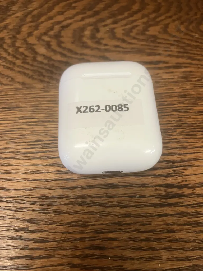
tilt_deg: -64.2
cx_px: 102
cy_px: 136
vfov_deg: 63.4
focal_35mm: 28
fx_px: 219
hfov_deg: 49.7
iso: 125
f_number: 1.8
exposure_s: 1/50
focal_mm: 3.99
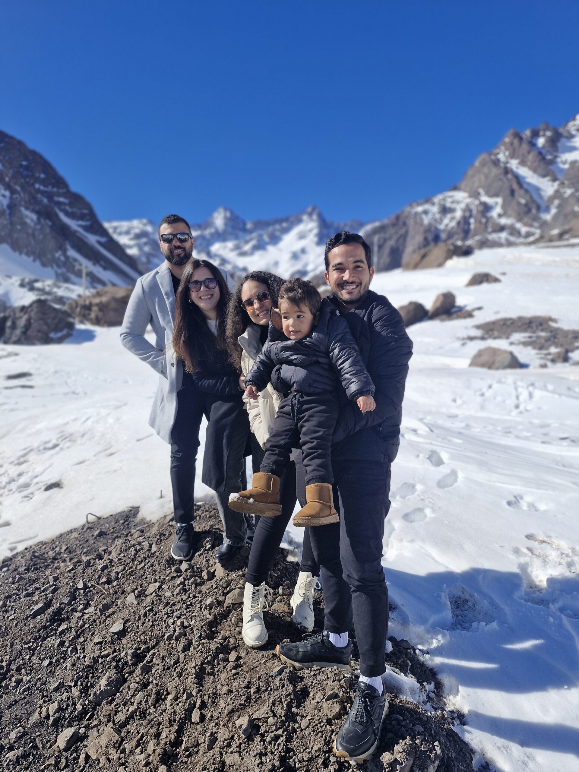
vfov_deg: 73.9
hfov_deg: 58.9
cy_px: 386
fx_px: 513
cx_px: 290
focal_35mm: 23
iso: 50
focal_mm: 5.54
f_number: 1.8
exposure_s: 1/2536
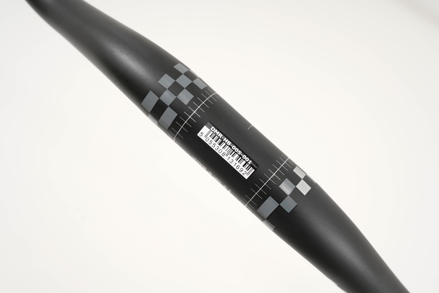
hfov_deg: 28.8
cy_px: 146
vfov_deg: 19.5
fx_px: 854
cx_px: 220
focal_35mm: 70
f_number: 10
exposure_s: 1/125
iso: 125
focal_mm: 70
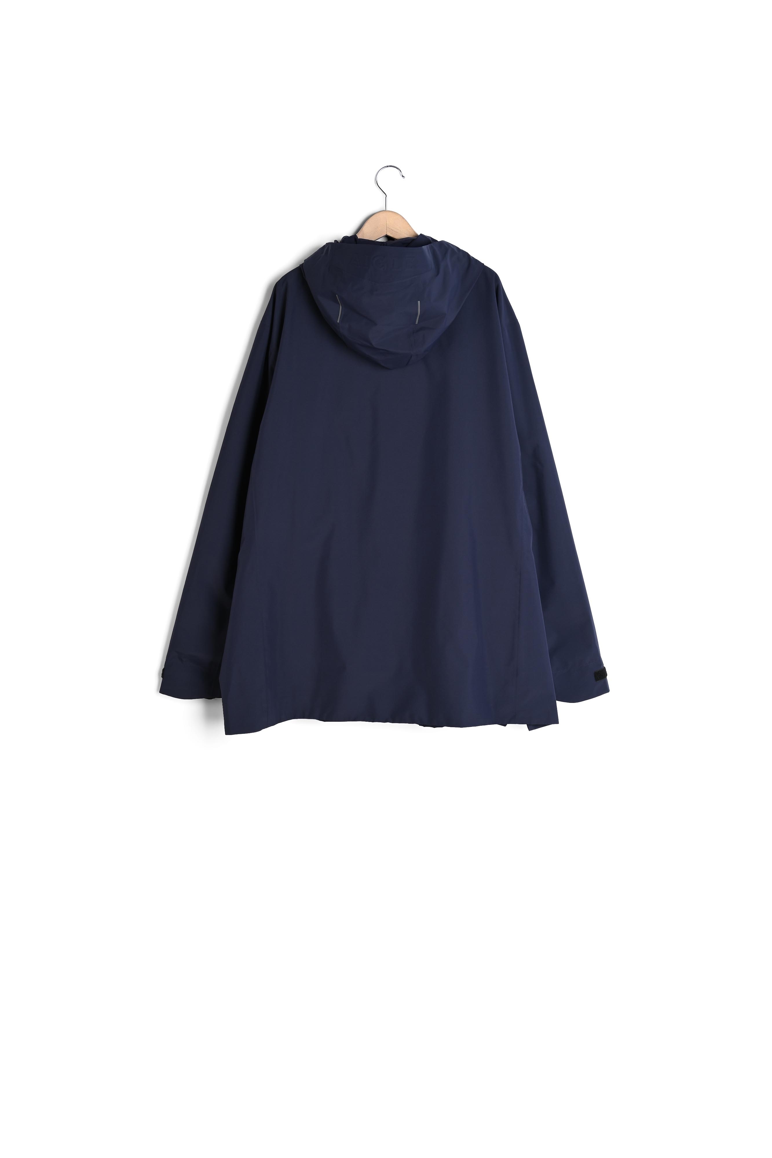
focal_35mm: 45
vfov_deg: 43.6
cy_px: 579
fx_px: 1448
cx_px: 386
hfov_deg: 29.9
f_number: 10
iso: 100
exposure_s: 1/125
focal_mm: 45
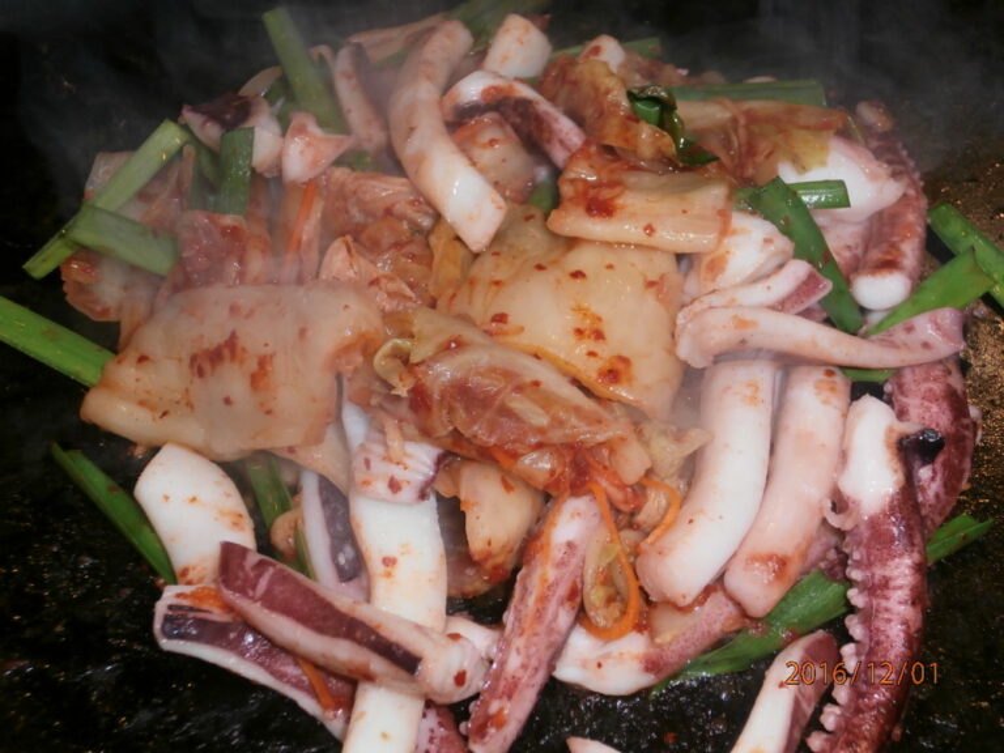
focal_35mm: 57
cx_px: 502
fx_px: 1653
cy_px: 376
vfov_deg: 25.7
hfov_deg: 33.8
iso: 200
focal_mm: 10.11
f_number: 4.5
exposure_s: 1/40
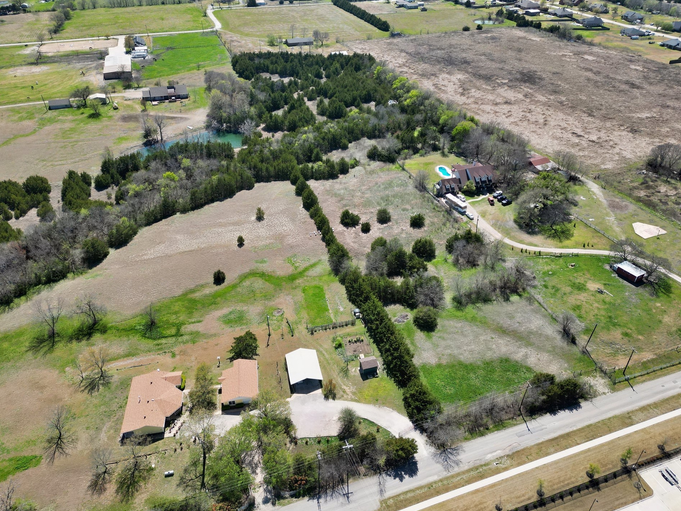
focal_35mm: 26
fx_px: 512
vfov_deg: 53.0
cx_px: 346
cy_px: 270
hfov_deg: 67.3
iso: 150
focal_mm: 6.72
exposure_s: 1/2500
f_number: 1.7
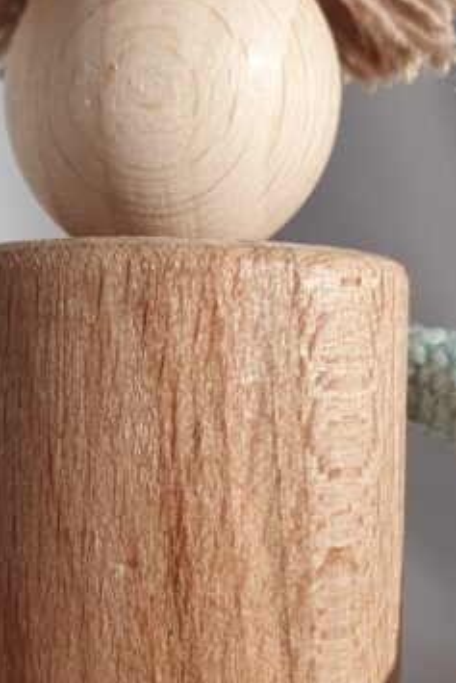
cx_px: 146
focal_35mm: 78
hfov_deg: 17.5
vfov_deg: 25.5
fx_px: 1480
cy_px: 546
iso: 80
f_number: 2.4
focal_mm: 4.32
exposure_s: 1/100
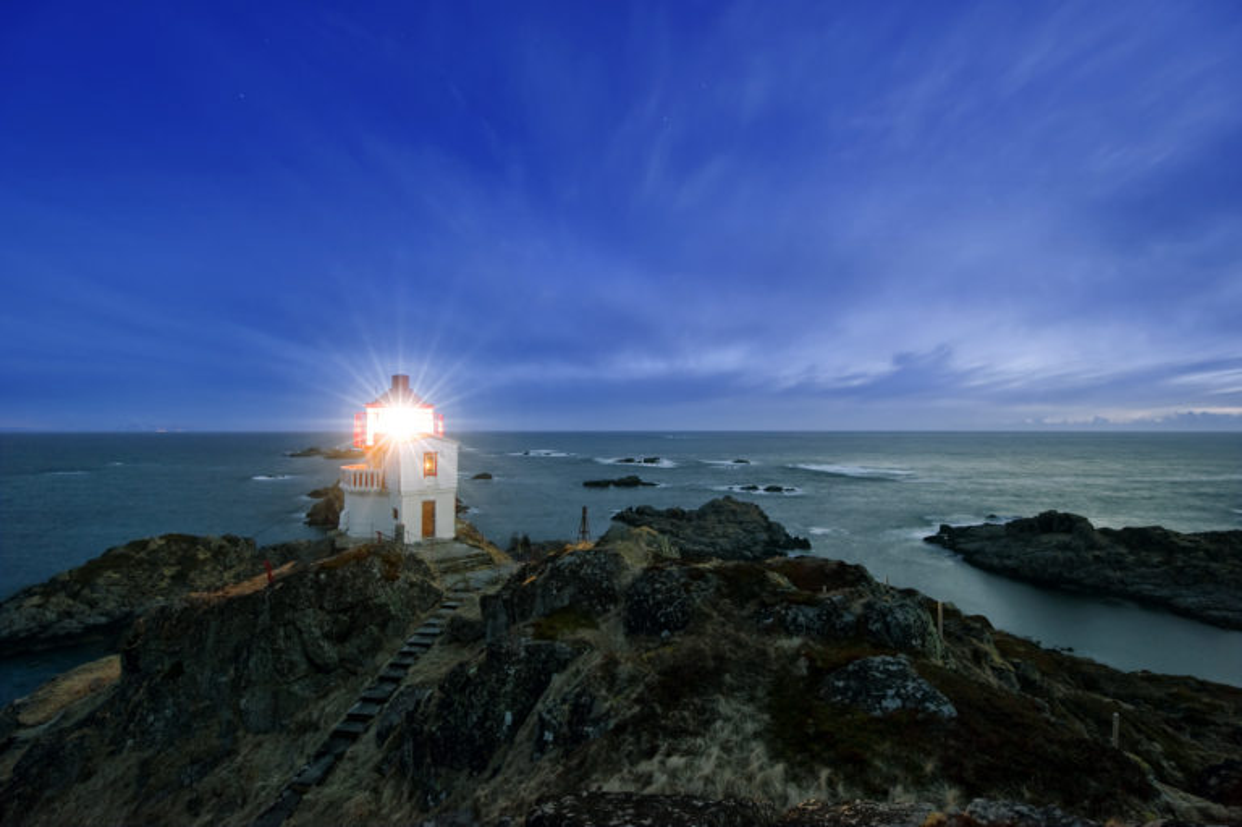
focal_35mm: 14
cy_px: 414
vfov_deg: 81.1
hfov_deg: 104.3
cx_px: 621
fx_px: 483
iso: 800
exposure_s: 10
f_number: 4
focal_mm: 14
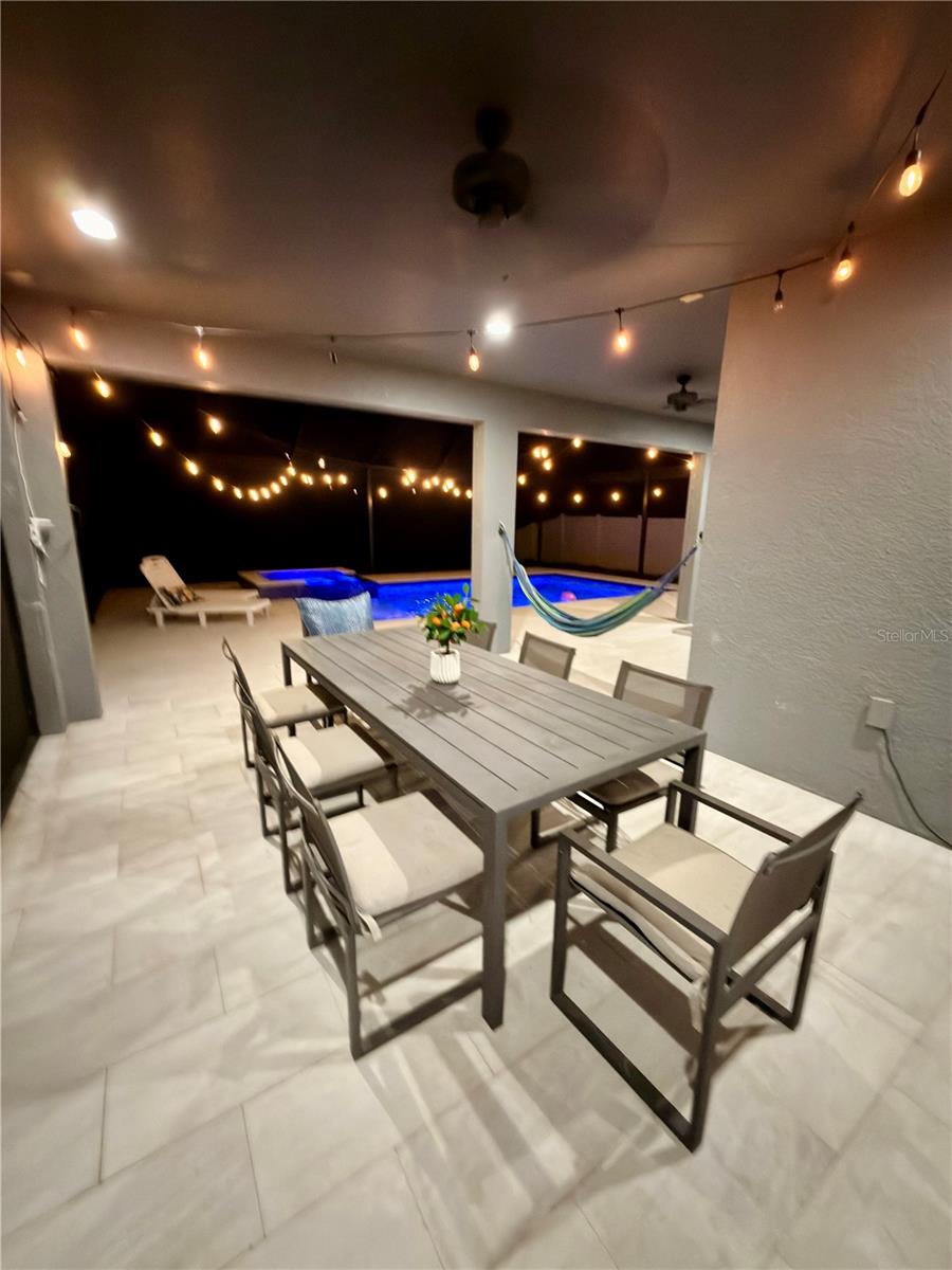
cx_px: 476
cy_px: 635
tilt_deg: -13.4
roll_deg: -1.0
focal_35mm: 14
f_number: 2.2
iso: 500
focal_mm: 2.22
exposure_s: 1/17
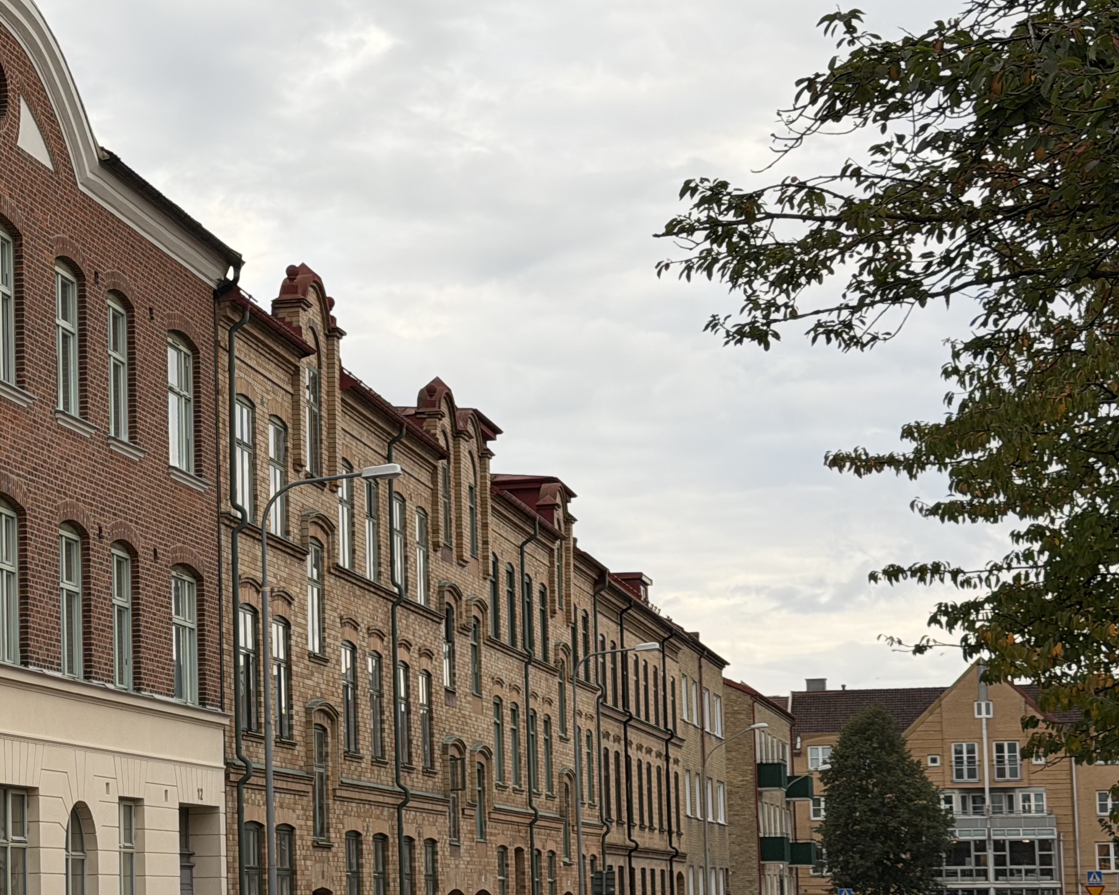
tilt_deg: +5.6
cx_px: 67
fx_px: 3014
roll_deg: +1.0
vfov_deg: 16.8
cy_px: 615
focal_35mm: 91
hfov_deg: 20.5
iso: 64
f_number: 1.78
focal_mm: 6.76
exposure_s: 1/359
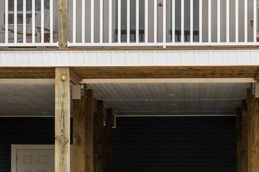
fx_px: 1100
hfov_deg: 13.4
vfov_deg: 9.0
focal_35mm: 153
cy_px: 73
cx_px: 161
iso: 200
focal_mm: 33
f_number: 4
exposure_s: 1/640
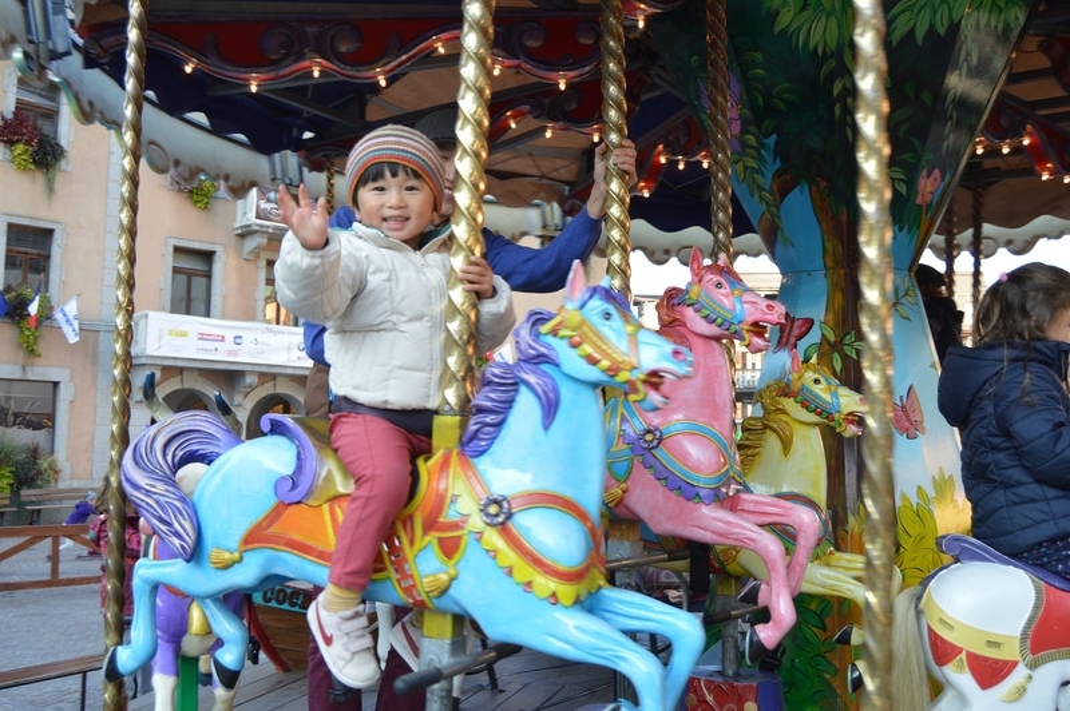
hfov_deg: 55.1
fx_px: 1025
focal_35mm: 34
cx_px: 535
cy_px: 356
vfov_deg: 38.3
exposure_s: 1/125
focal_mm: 23
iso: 250
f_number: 5.6
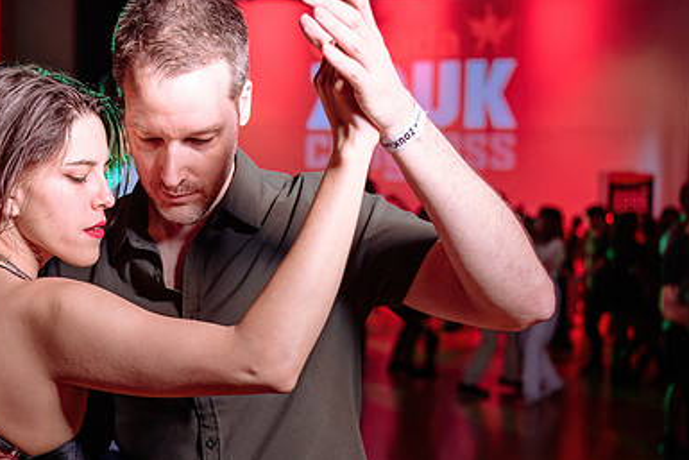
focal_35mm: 59
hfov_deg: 33.4
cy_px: 270
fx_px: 1130
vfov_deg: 23.0
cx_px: 193
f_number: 2.8
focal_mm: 36
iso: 1250
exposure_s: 1/60
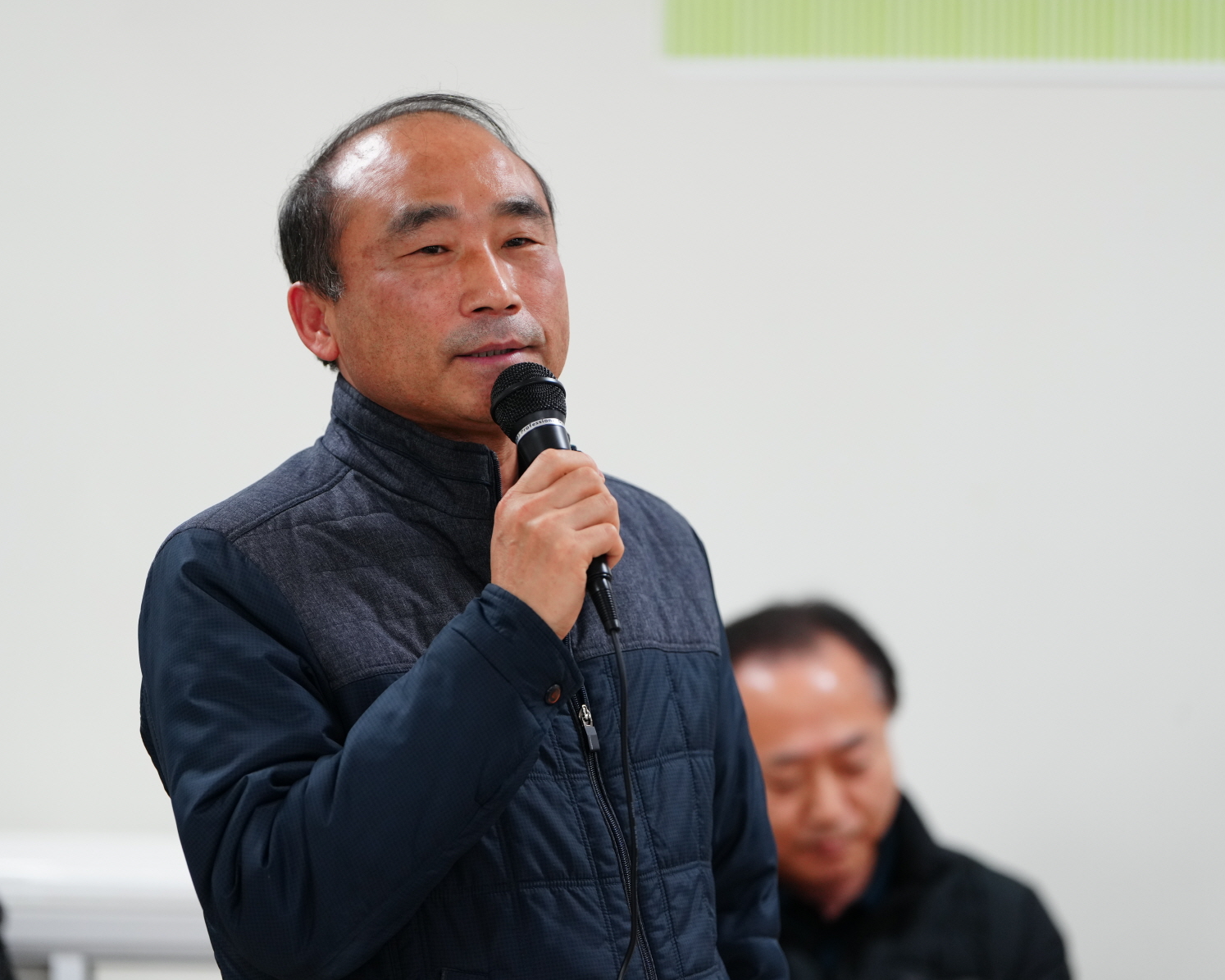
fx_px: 5655
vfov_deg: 9.9
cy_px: 490
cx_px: 614
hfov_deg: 12.4
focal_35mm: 156
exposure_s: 1/160
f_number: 2.8
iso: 800
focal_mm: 138
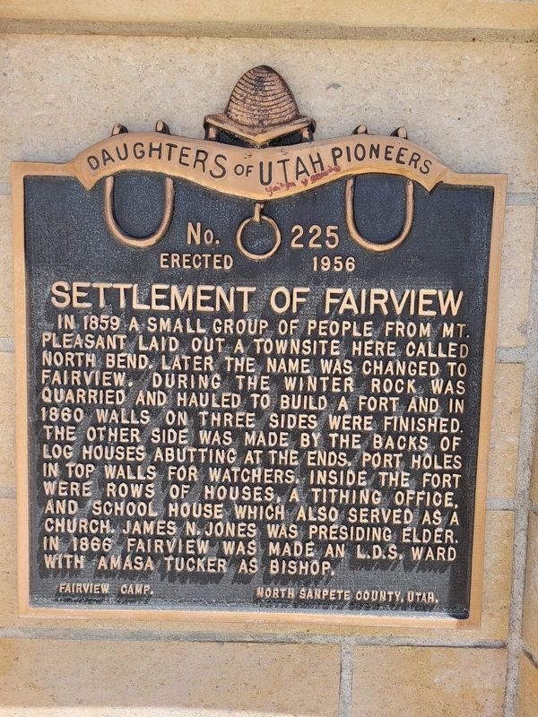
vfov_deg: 67.3
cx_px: 269
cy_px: 358
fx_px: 539
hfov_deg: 53.1
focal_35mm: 26
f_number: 1.8
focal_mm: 5.4
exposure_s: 1/807
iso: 40
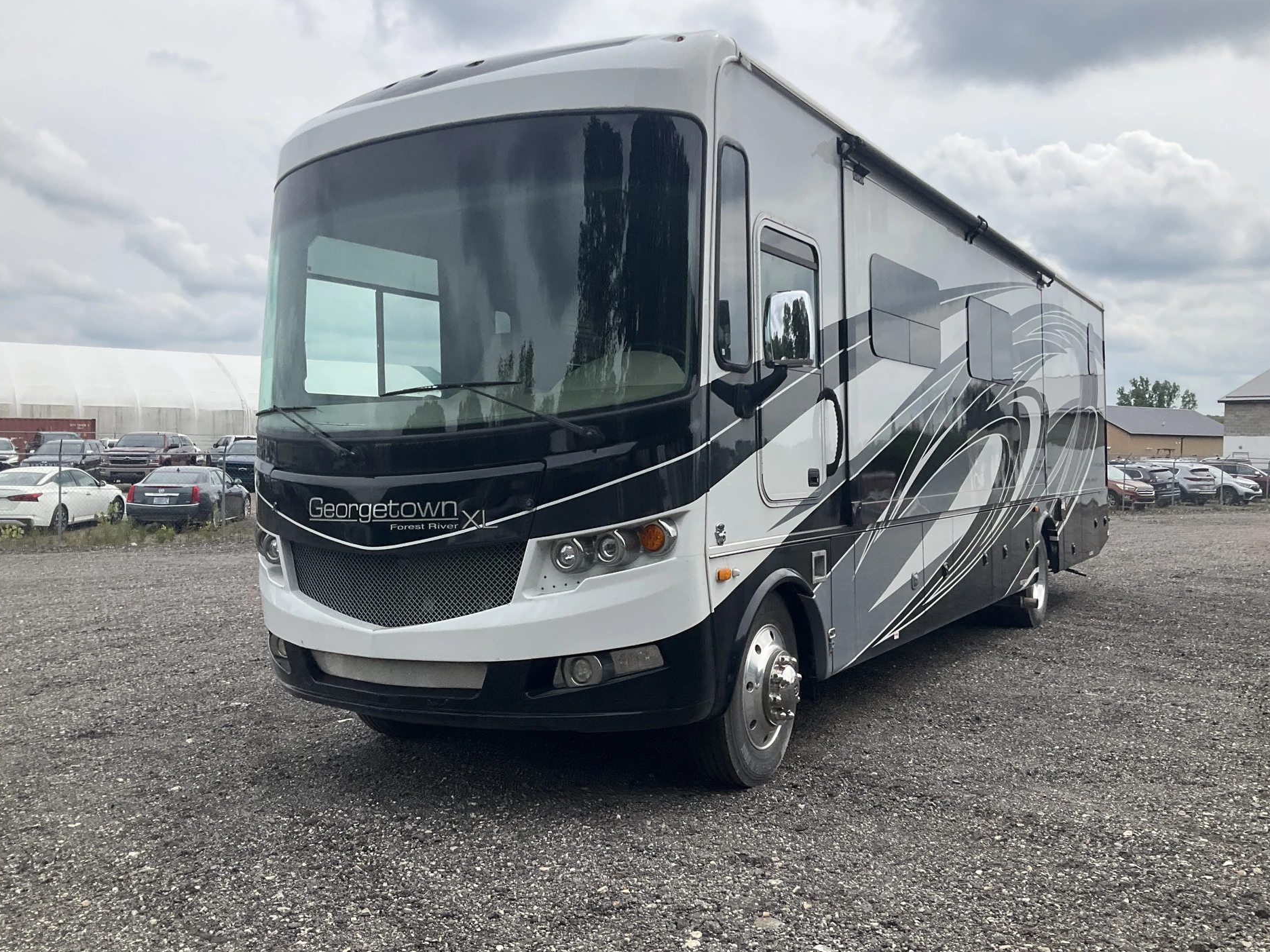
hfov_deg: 58.3
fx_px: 1137
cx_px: 618
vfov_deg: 45.4
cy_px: 470
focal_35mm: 31
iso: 25
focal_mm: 3
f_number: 1.8
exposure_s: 1/1490
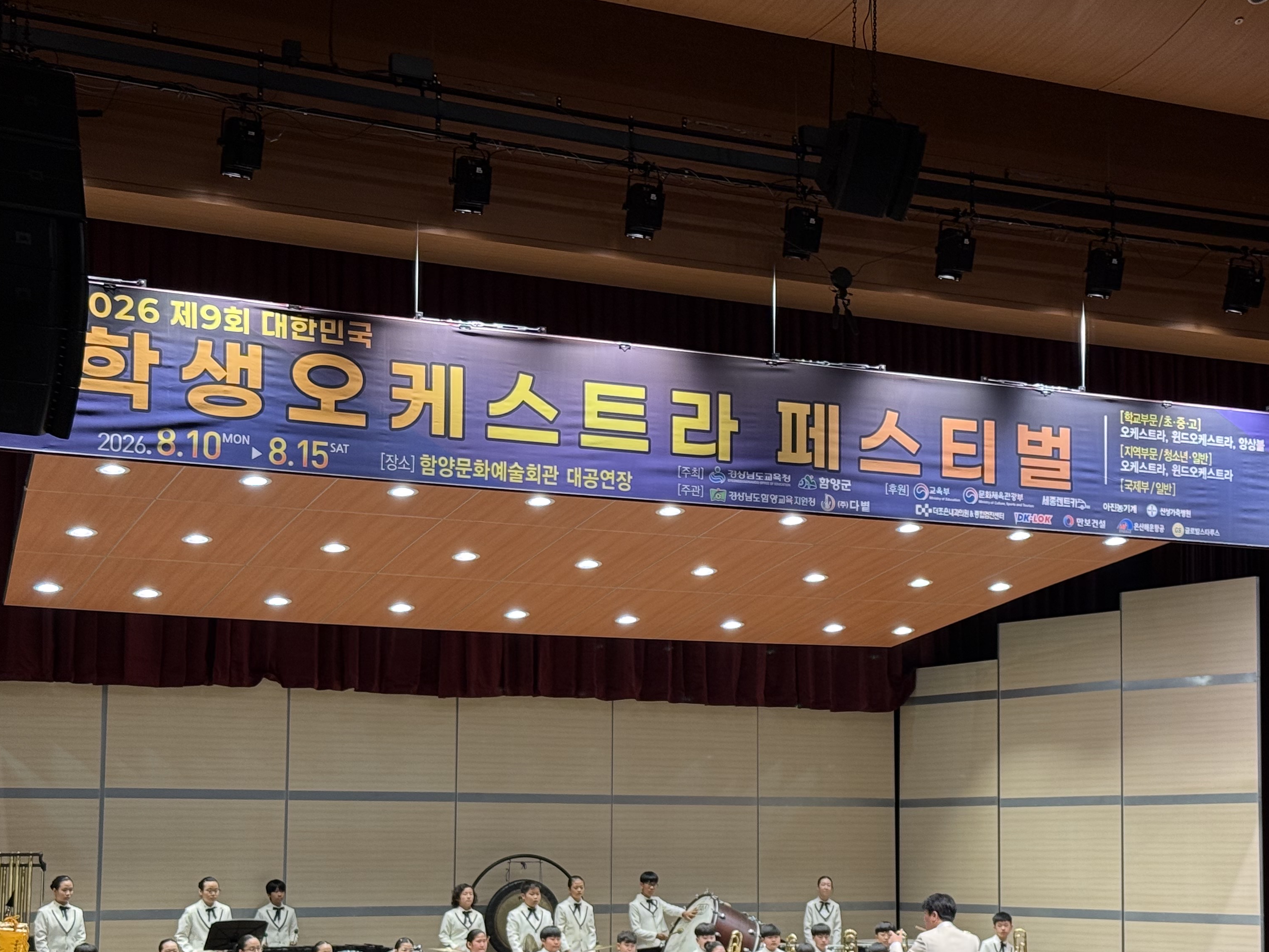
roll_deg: -0.5
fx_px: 2346
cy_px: 617
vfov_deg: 22.9
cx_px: 769
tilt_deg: +5.1
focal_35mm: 64
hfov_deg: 30.2
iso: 100
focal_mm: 6.76
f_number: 1.78
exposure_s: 1/66
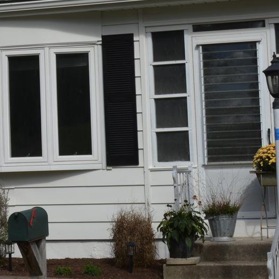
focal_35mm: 138
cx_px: -41
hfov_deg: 12.4
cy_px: 47
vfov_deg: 12.6
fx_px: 1258
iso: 100
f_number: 11
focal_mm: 28
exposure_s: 1/160
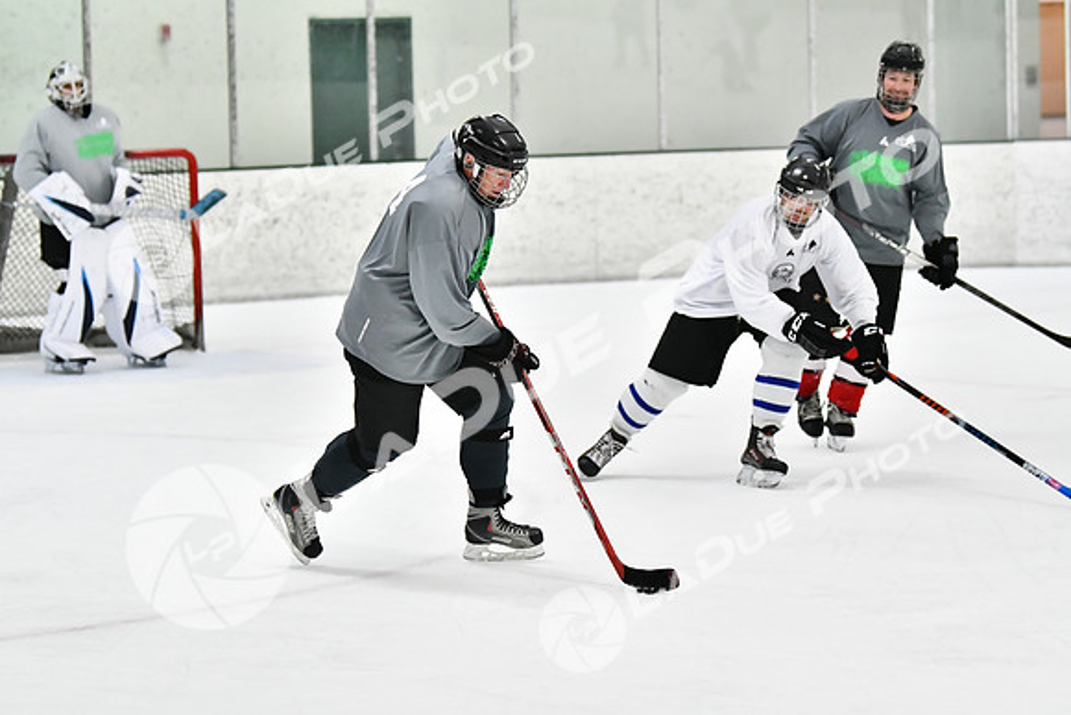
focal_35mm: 142
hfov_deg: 14.4
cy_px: 358
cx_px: 536
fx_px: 4240
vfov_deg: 9.6
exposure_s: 1/2000
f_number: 2.8
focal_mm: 95
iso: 6400
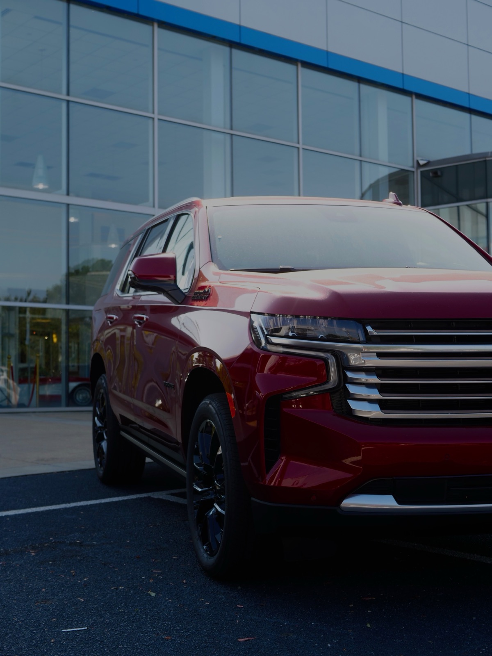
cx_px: 246
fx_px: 948
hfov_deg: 29.1
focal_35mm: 50
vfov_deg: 38.2
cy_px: 328
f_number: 3.5
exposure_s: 1/500
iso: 200
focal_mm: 25
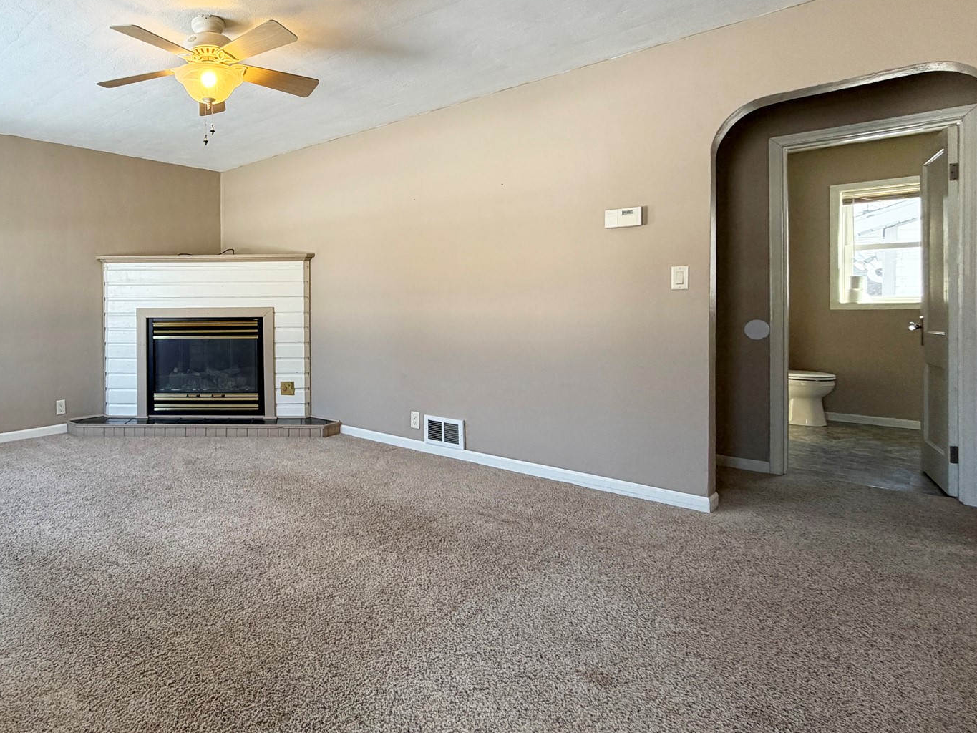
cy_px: 310
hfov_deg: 74.8
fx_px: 593
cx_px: 278
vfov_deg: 63.1
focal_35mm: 21
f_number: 2.2
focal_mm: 2.22
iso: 125
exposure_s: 1/121
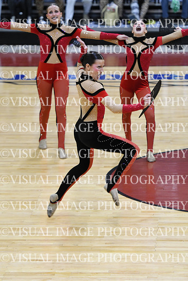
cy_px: 140
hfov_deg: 6.1
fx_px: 1761
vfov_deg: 9.1
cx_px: 94
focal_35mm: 225
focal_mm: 150
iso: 3200
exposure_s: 1/400
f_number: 2.8
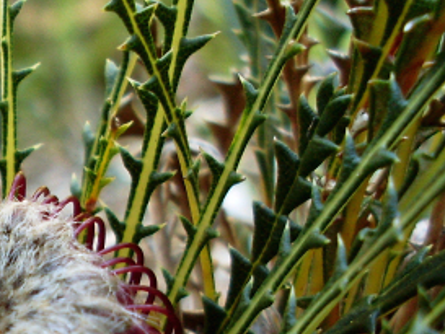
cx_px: 8
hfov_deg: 18.0
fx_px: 1376
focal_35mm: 107
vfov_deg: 13.6
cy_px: 363
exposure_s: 1/60
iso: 100
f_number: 3
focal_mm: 6.3
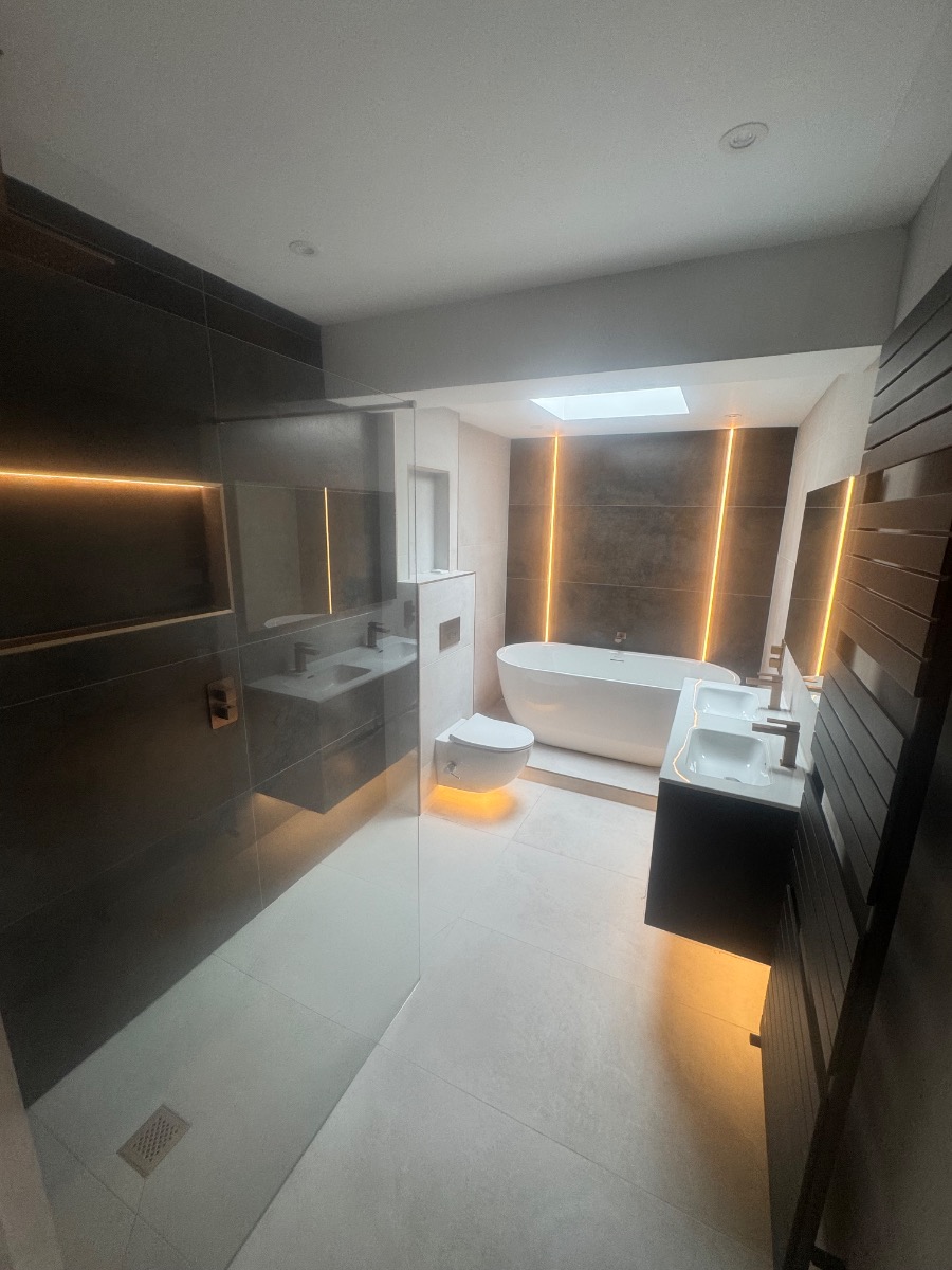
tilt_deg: -13.3
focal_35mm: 14
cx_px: 476
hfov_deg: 85.7
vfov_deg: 102.1
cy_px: 635
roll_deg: -1.3
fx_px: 513
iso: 125
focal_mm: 2.22
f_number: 2.2
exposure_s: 1/99
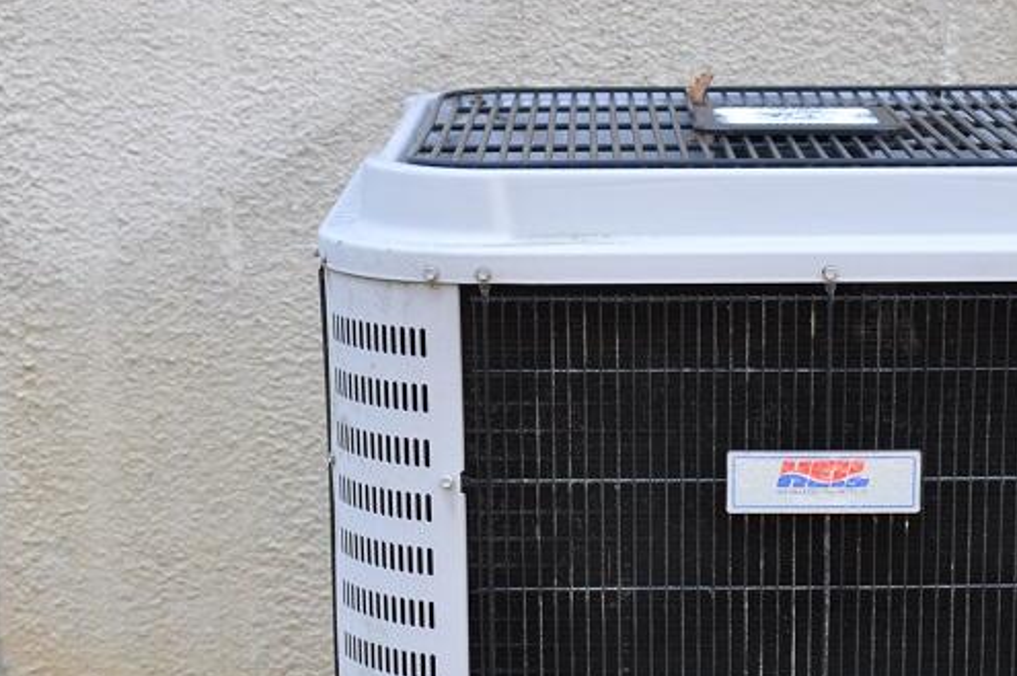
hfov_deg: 19.5
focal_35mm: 104
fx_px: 2935
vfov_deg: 13.0
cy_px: 643
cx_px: 762
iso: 400
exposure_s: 1/60
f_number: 4
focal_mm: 32
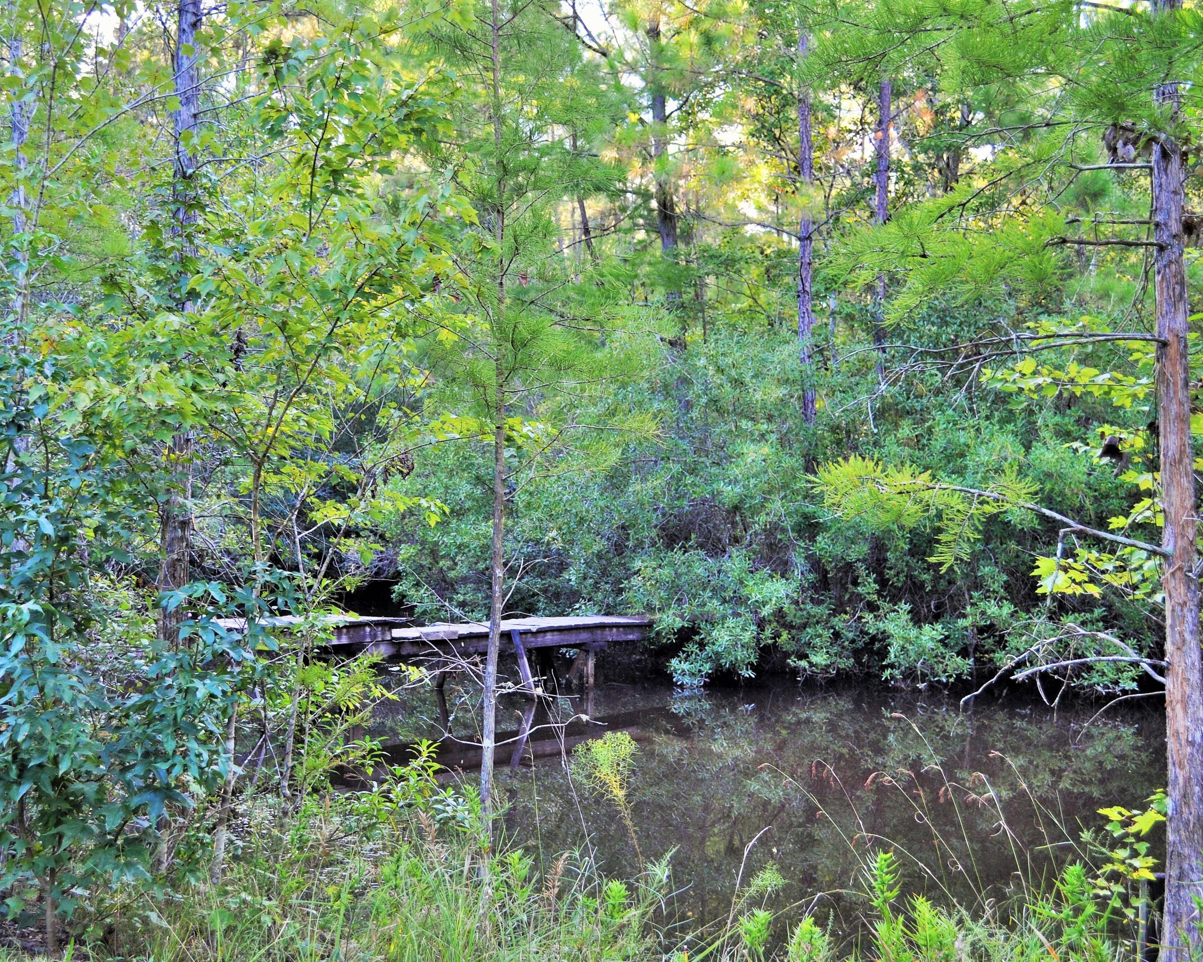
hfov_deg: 38.7
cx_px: 532
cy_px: 485
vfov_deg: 31.4
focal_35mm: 48
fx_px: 1709
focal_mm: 28
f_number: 4.5
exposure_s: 1/80
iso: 400
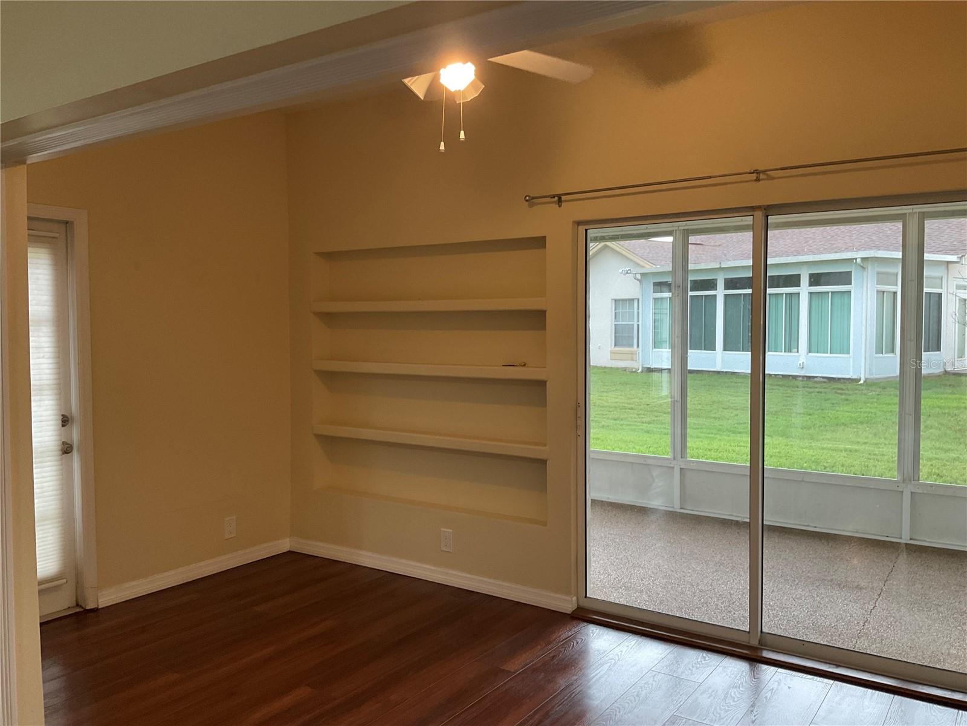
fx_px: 810
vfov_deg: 48.2
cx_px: 484
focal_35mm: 29
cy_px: 363
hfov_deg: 61.7
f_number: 1.8
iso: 64
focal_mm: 3
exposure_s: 1/60
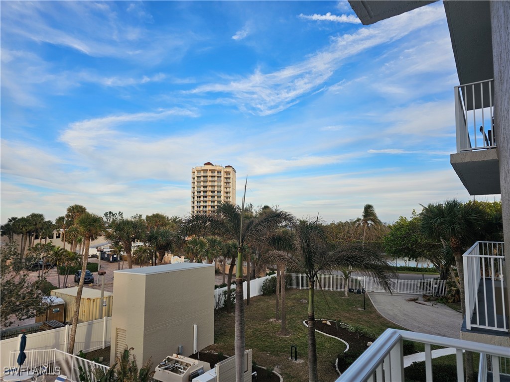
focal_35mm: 23
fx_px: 339
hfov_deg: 73.9
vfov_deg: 58.9
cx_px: 255
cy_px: 191
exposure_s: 1/355
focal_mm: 6.3
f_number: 1.7
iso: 10
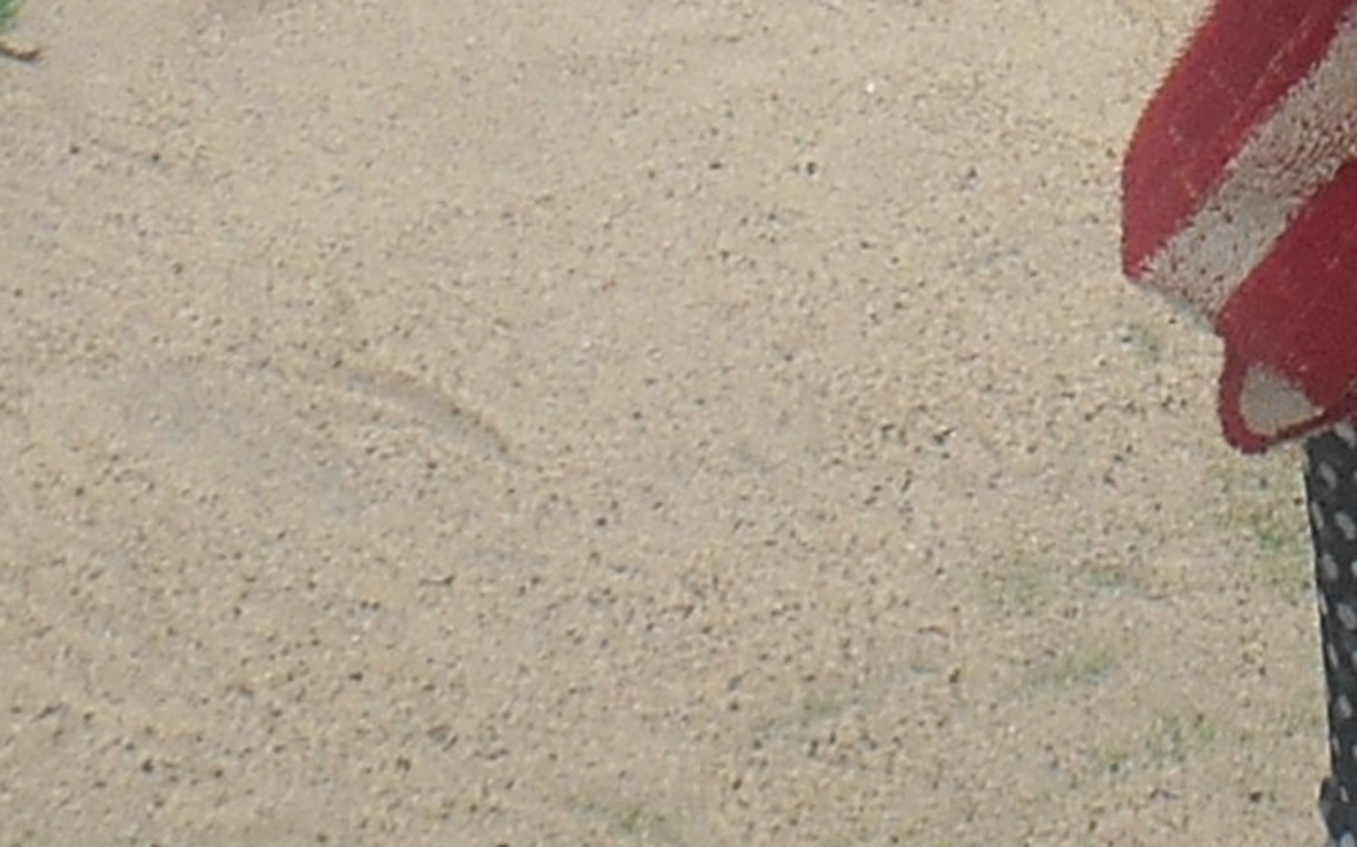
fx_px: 7283
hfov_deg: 10.5
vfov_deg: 6.1
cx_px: 1528
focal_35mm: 197
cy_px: -1794
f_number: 3.4
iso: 80
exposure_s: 1/100
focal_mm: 4.7
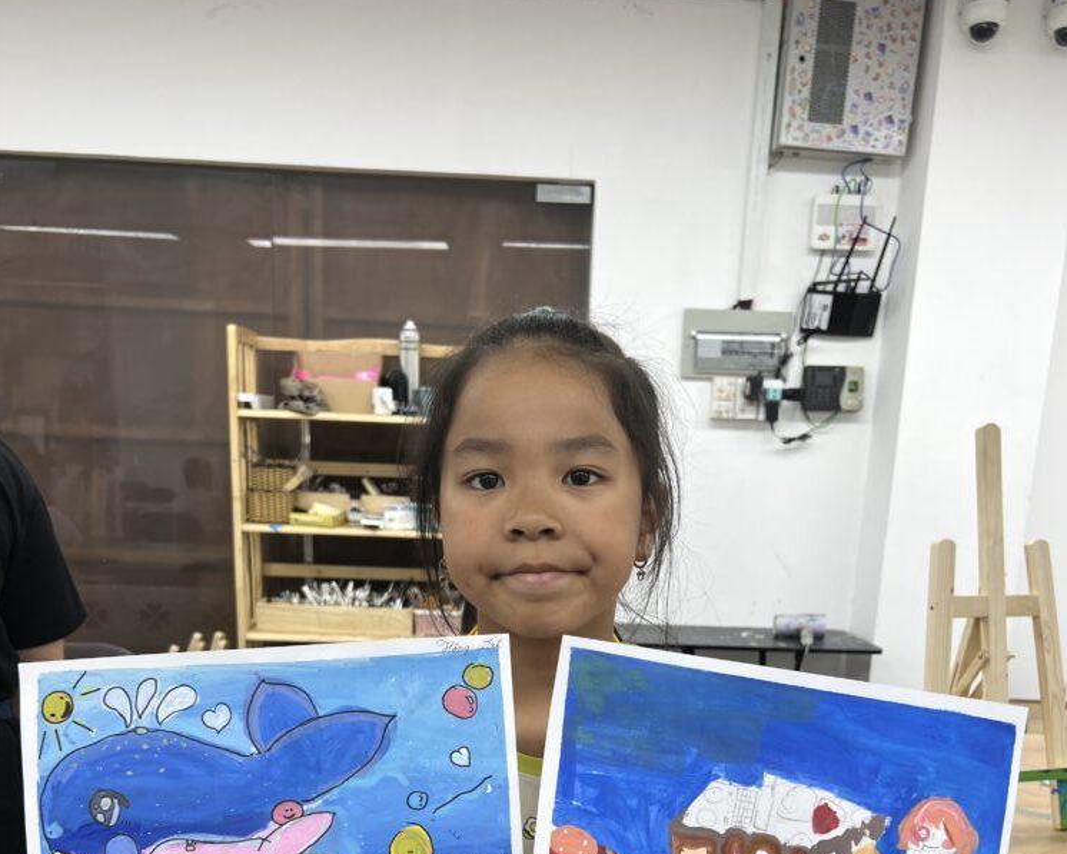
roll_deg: -1.4
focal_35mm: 34
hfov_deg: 52.8
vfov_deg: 41.5
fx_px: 1074
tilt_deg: -13.4
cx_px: 532
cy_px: 687
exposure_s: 1/102
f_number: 1.5
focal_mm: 5.7
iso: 32
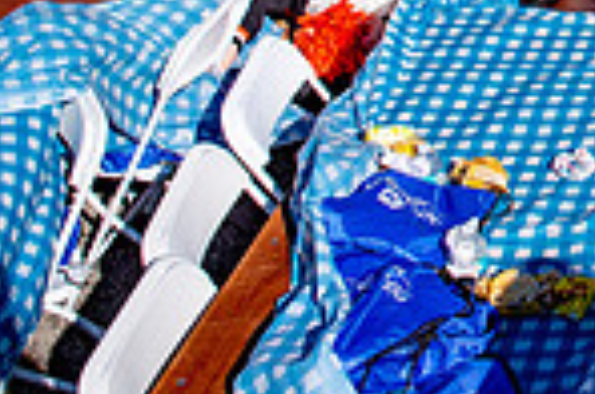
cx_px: 1079
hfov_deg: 8.9
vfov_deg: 6.0
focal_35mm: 222
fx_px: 3661
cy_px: -310
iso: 100
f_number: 6.3
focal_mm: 55
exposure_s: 1/400
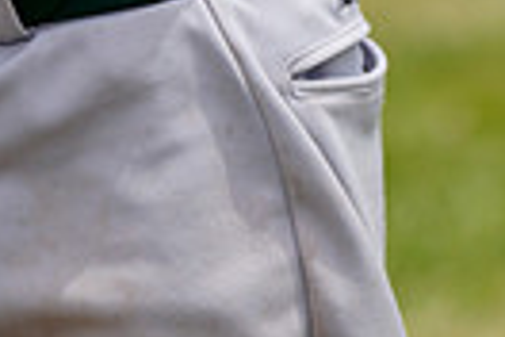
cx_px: 59
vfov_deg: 2.0
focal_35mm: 688
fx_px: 9650
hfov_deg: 3.0
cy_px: -655
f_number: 4.5
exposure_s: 1/320
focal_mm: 157
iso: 50
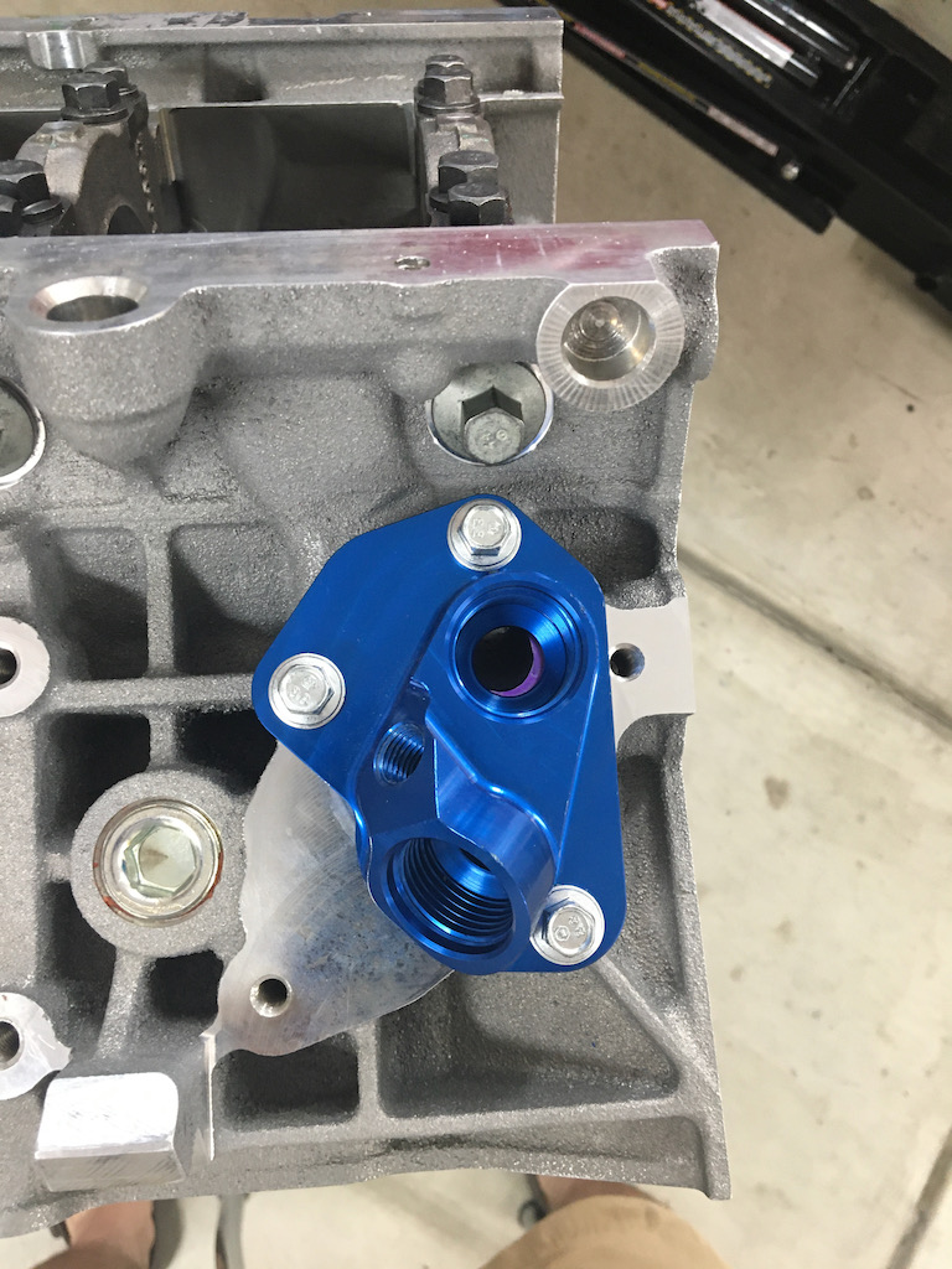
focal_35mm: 29
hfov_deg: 48.2
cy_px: 634
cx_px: 476
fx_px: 1063
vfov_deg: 61.7
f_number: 2.2
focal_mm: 4.15
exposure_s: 1/30
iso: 100
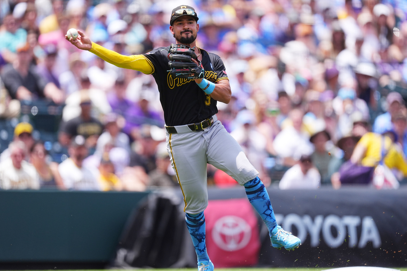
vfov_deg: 2.3
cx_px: 204
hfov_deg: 3.4
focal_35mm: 600
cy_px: 136
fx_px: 6781
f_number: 4
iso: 400
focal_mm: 600
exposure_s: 1/2500
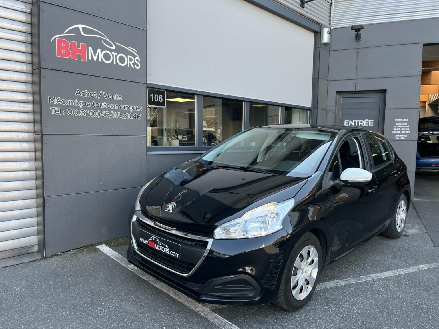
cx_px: 220
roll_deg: -1.2
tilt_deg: -5.8
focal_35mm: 26
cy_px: 164
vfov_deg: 53.1
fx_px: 330
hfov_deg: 67.3
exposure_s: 1/248
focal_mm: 5.1
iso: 40
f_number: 1.6
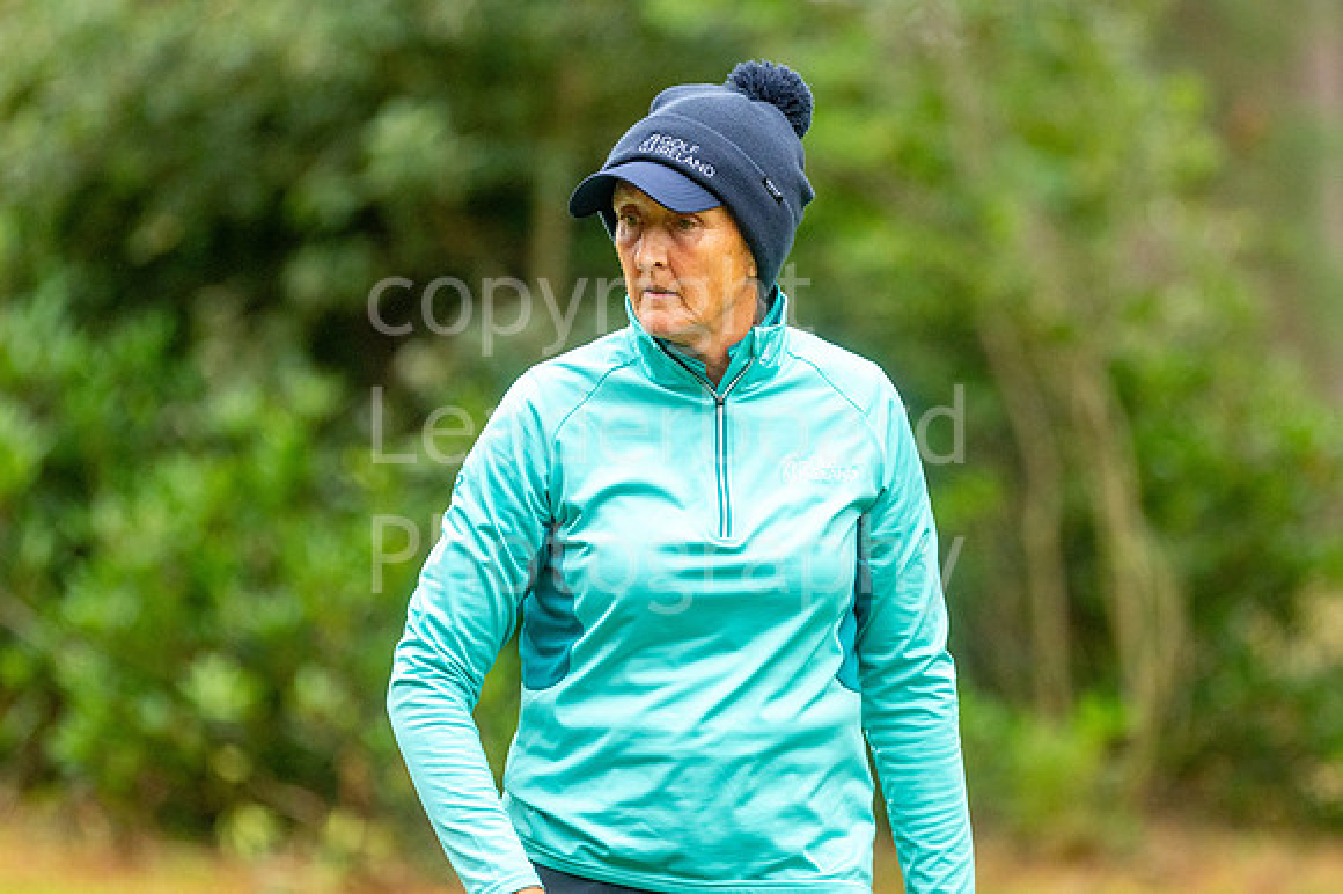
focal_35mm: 450
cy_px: 447
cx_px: 672
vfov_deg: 3.1
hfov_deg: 4.6
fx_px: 16777
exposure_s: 1/800
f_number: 4
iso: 800
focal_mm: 300
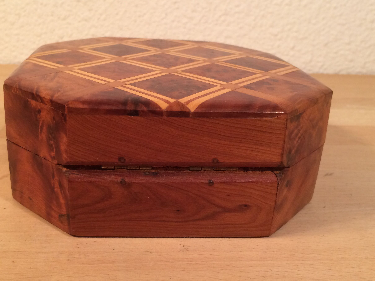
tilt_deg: -19.6
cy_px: 139
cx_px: 164
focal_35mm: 39
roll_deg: -3.1
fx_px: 422
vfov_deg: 36.8
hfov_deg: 47.8
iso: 64
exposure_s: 1/33
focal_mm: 4.15
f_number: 2.2
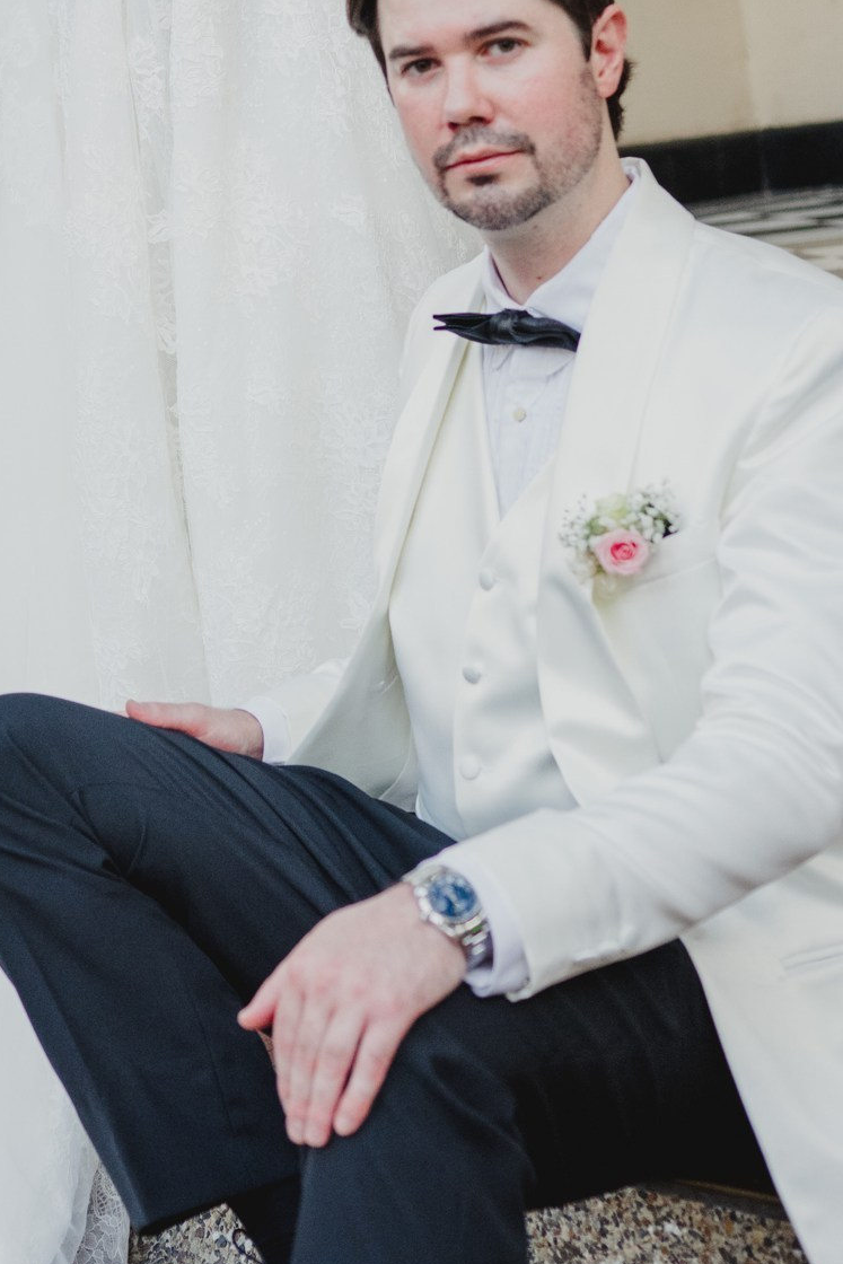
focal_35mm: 80
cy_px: 213
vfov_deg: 24.9
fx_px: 2809
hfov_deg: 16.9
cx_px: 163
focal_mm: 35
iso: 1250
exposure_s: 1/250
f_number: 2.5
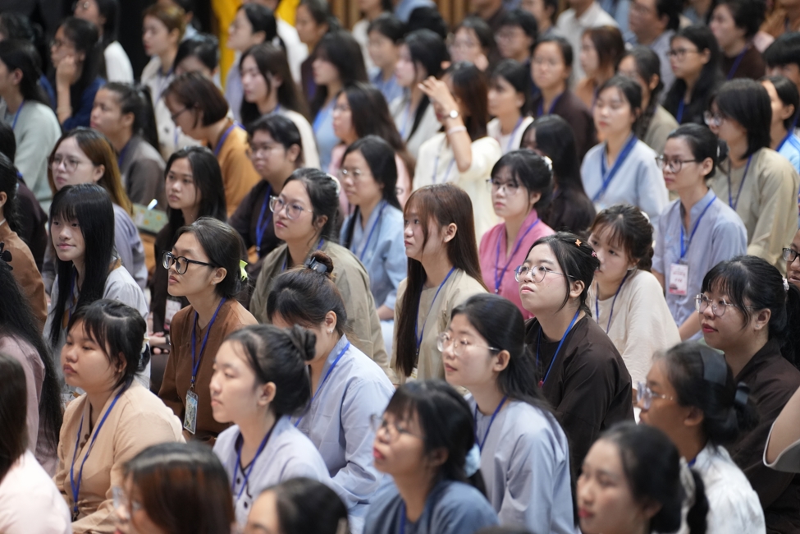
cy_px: 267
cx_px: 400
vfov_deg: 9.1
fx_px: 3333
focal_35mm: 150
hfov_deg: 13.7
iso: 3200
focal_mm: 150
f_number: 2.8
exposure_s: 1/160
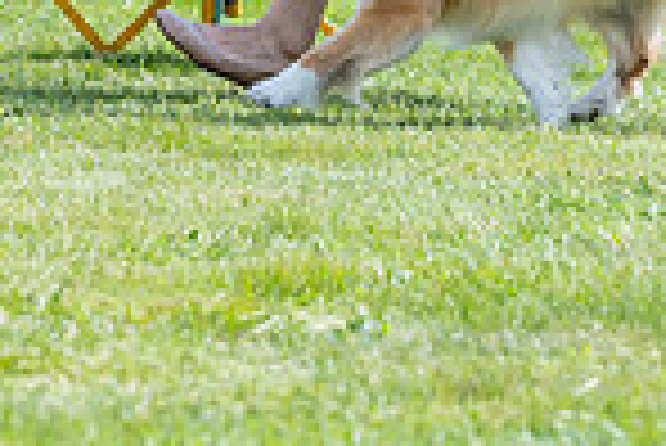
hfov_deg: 3.9
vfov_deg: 2.6
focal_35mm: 522
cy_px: -412
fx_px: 9666
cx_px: 558
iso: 400
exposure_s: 1/1600
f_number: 4.5
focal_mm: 133
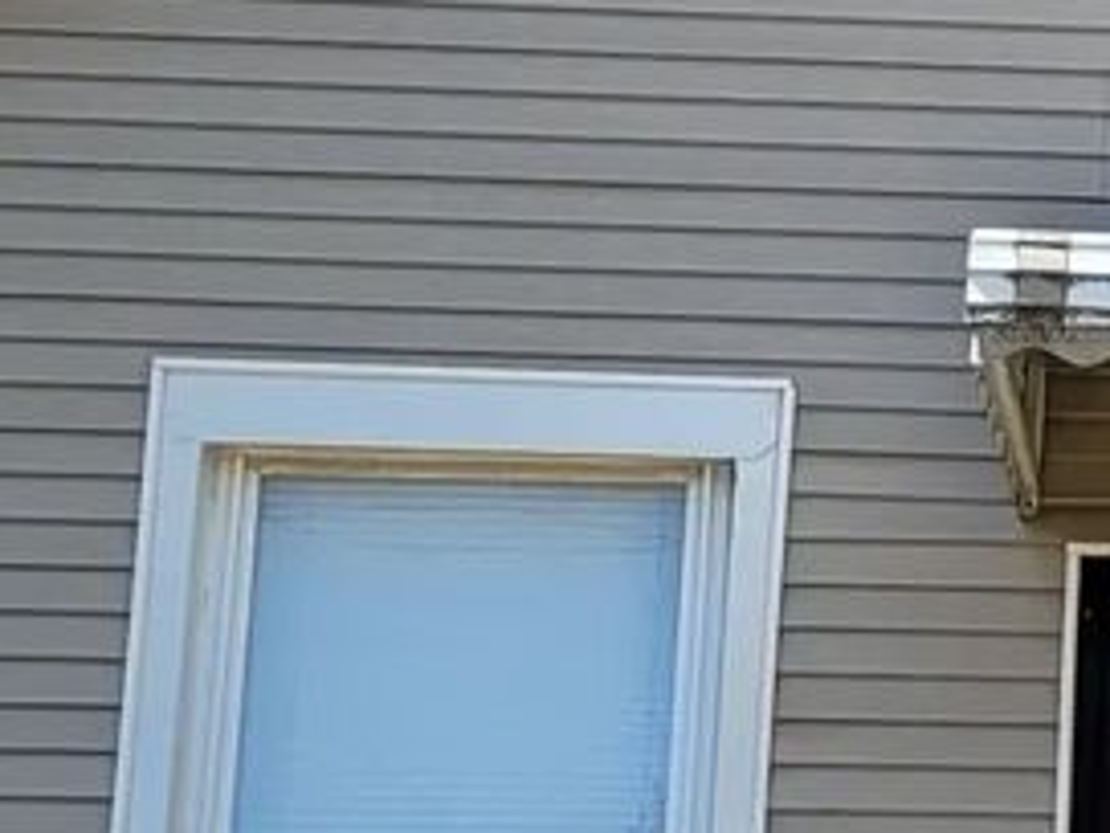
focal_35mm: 98
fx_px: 3142
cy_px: 410
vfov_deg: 15.1
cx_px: 1894
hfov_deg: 17.1
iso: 40
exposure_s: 1/1399
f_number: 1.8
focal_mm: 5.4
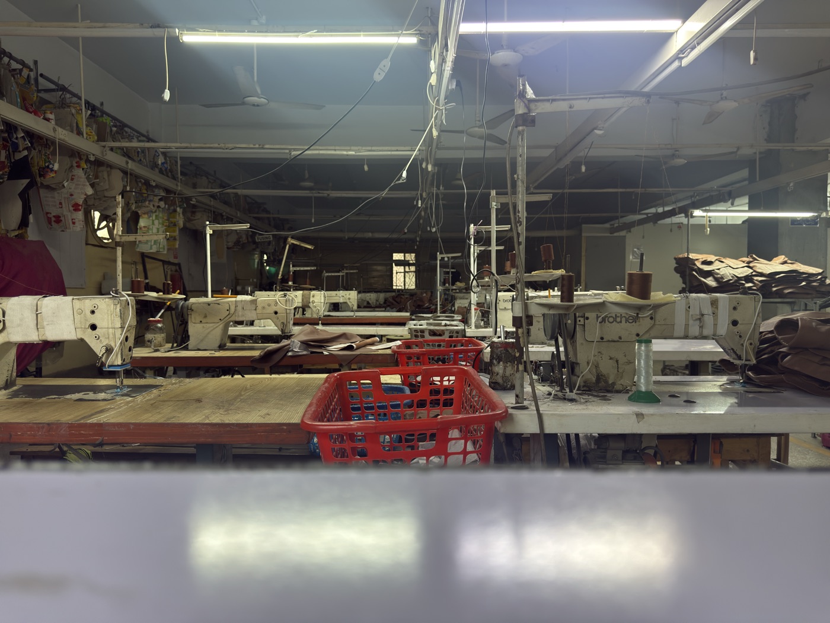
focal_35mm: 24
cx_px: 415
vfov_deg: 56.8
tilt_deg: -1.9
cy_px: 312
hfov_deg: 71.6
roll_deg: -0.1
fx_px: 575
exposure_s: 1/50
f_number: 1.78
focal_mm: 6.76
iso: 200
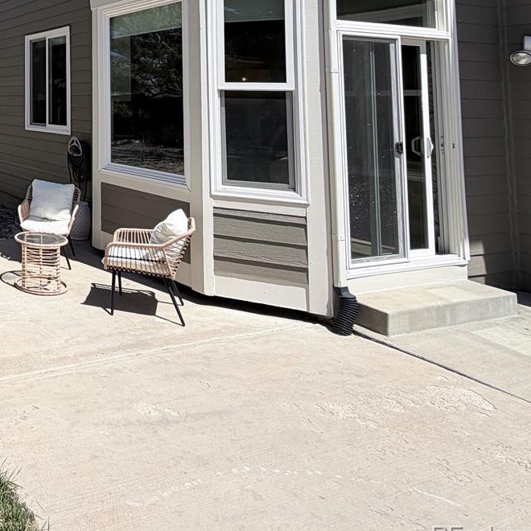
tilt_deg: +4.3
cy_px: 68
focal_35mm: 30
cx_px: -82
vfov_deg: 49.1
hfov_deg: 40.7
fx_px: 521
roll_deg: -0.5
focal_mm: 2.22
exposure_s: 1/942
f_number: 2.2
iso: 20
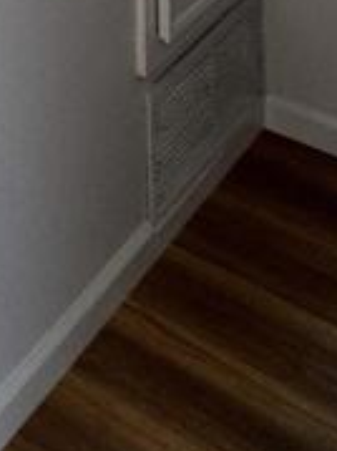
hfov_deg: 16.1
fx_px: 1040
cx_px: -236
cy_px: -522
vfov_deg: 16.4
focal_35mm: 80
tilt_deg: +1.2
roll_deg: +1.5
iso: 125
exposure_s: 1/120
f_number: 2.2
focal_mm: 2.22
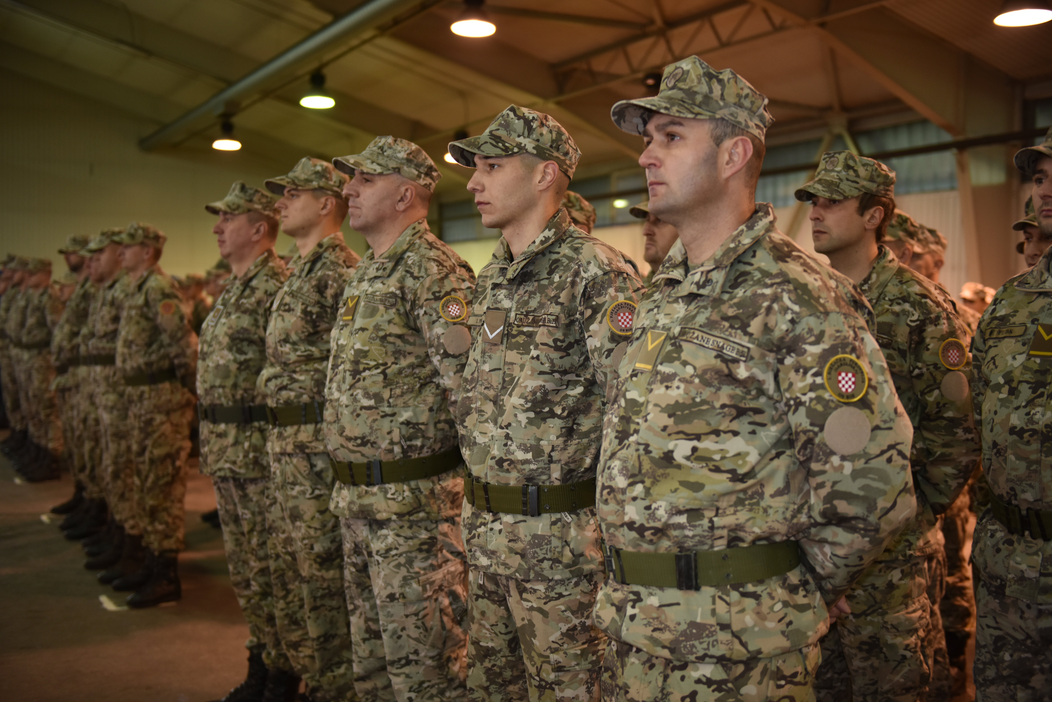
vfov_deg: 33.4
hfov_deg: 48.4
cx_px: 526
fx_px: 1169
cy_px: 351
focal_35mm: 40
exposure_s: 1/40
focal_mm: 40
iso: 560
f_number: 2.8
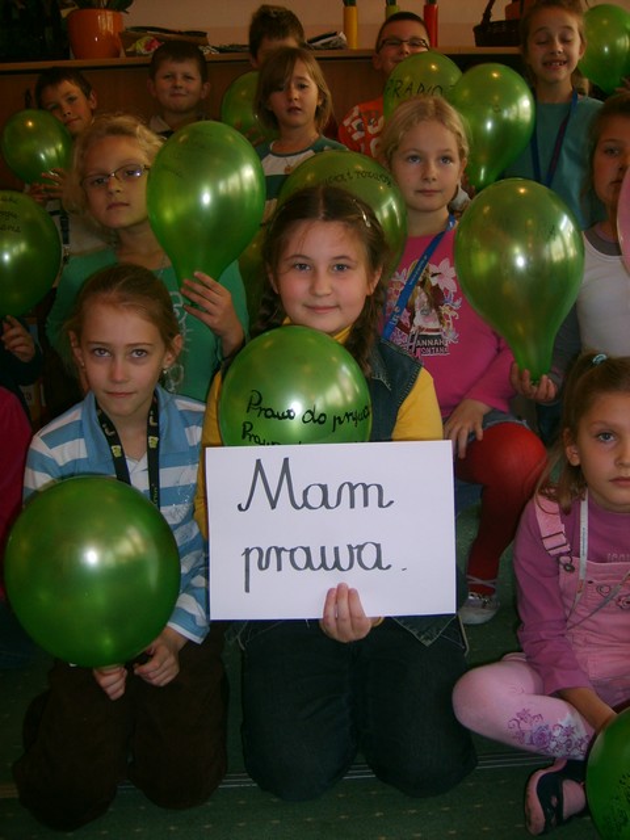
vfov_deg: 52.6
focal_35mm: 35
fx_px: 849
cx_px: 315
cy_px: 420
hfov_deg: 40.7
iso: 100
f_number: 2.8
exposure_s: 1/30
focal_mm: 5.8
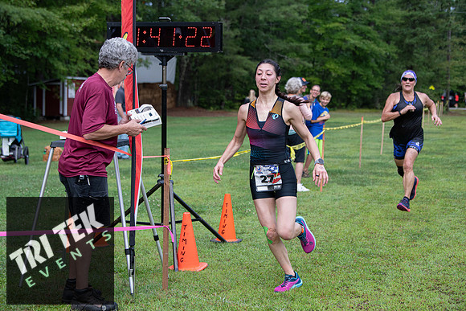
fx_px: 906
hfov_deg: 28.8
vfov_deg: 19.5
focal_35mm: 70
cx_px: 233
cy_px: 156
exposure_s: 1/640
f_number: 4.5
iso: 320
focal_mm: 70
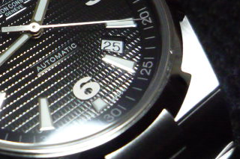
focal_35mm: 52
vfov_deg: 25.7
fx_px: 346
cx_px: 22
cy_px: 43
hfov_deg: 35.8
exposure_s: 1/60
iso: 800
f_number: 2.8
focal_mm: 4.4
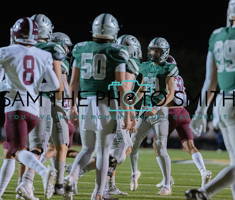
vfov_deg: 6.6
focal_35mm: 244
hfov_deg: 7.7
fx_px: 1741
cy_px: 100
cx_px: 148
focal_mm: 200
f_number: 2.8
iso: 10000
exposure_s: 1/1250
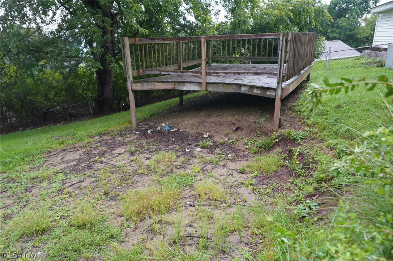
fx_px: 294
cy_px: 130
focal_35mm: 27
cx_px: 196
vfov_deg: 47.8
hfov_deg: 67.4
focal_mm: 18
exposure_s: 1/80
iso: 100
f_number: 2.8
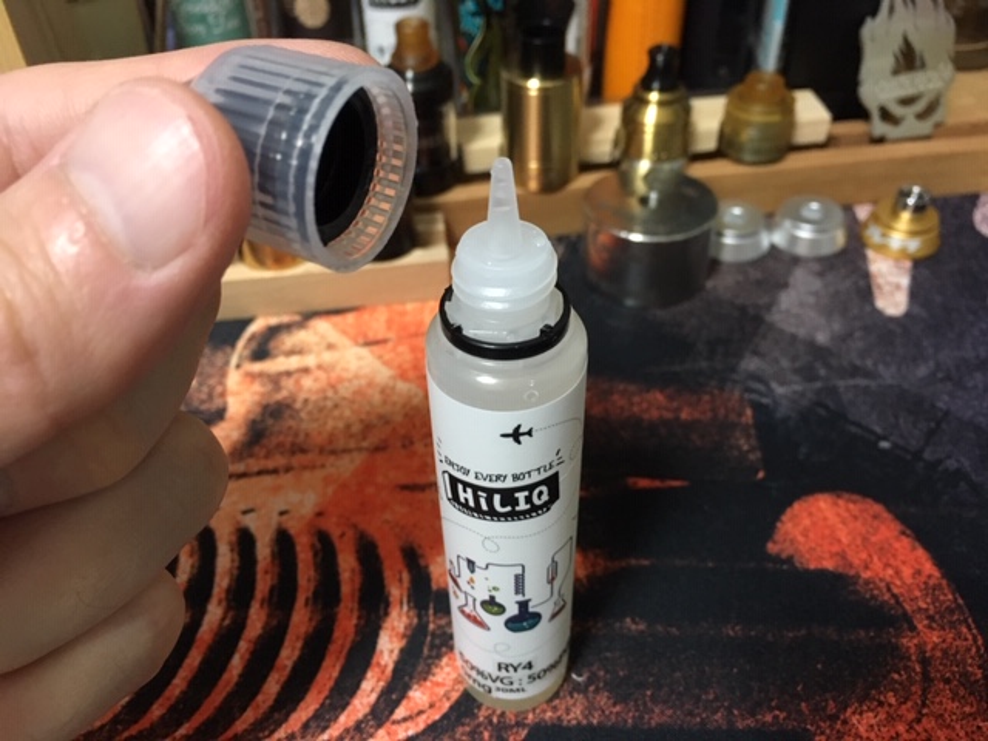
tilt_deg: -43.9
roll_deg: -0.4
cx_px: 494
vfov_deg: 48.2
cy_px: 370
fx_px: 828
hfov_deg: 61.7
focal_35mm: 29
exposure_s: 1/17
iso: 200
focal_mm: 4.15
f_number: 2.2
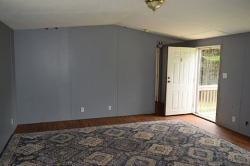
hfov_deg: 67.4
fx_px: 187
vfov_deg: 47.9
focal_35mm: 27
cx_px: 125
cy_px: 83
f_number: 5.6
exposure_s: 1/125
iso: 320
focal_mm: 18
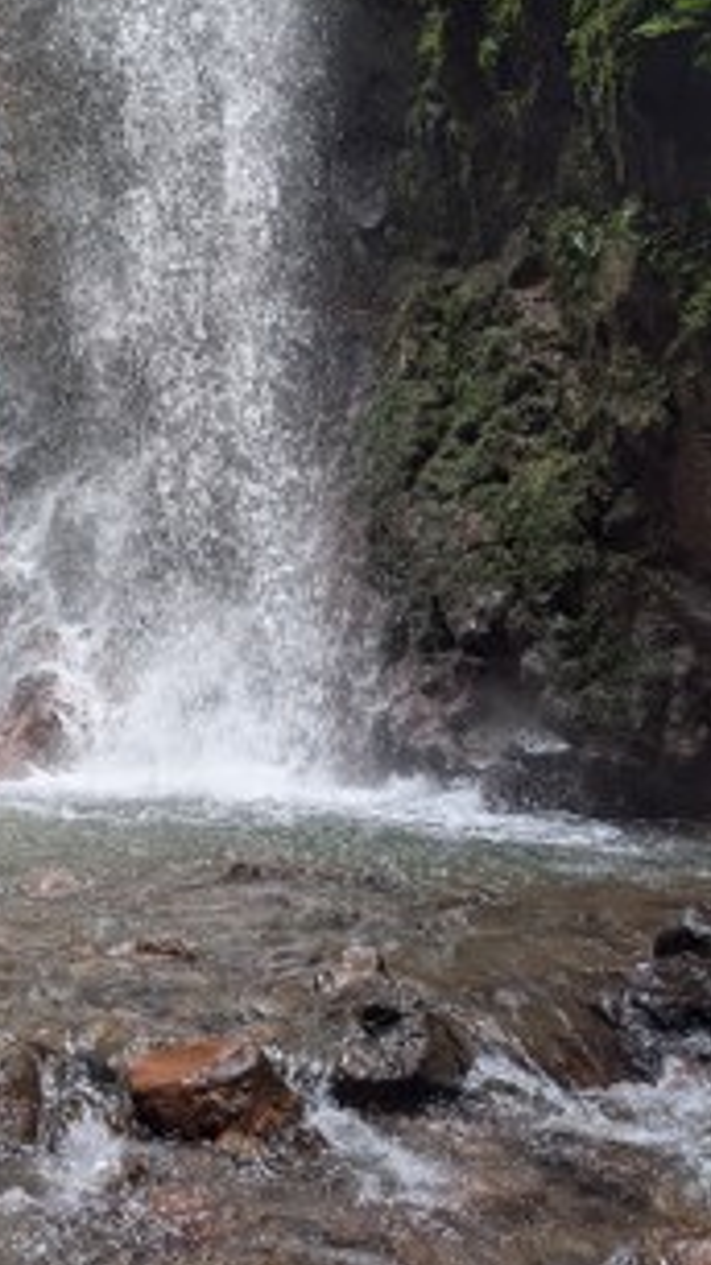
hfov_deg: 27.1
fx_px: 1375
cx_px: -31
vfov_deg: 47.3
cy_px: 298
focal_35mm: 41
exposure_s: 1/431
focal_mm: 6.9
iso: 218
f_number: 1.68
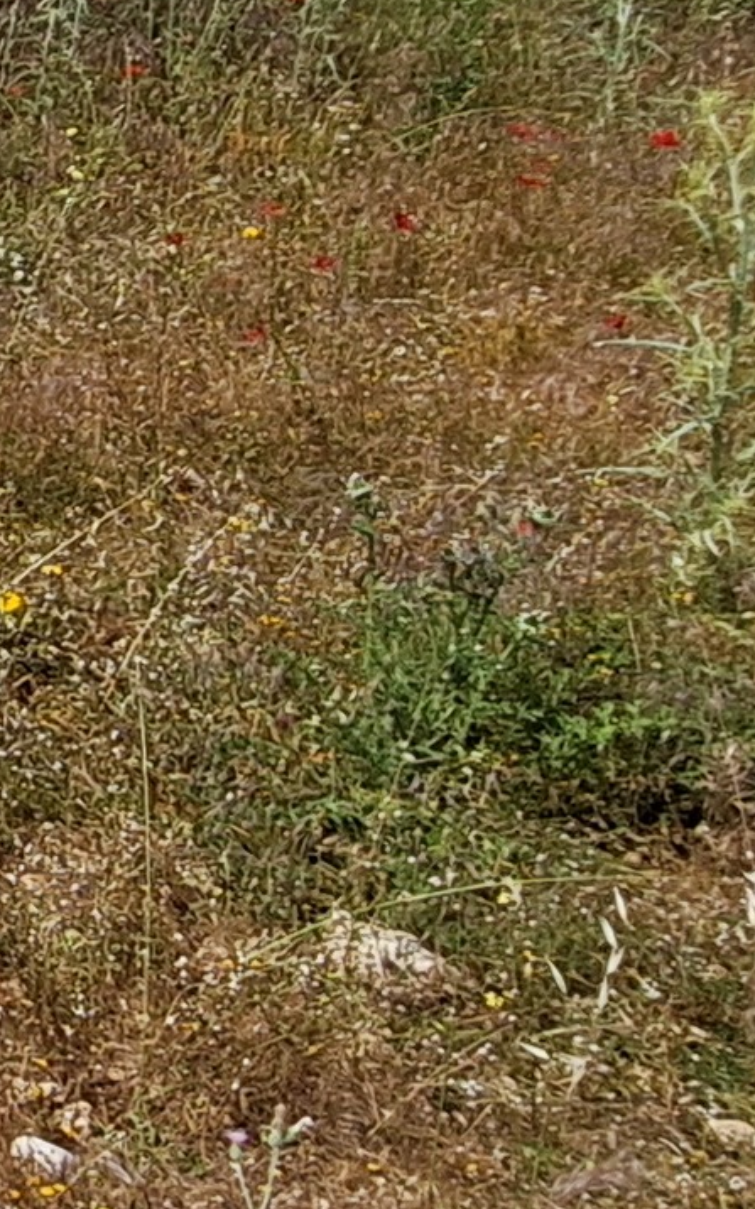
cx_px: -1069
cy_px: 540
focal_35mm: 77
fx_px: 2537
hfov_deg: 12.9
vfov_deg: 26.8
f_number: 2.2
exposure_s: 1/1658
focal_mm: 1.74
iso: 50
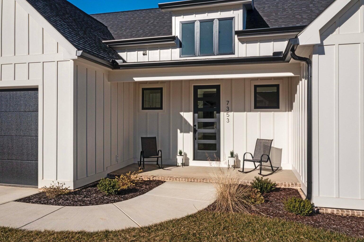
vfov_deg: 46.4
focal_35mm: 28
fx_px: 283
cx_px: 182
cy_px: 121
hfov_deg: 65.5
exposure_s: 1/160
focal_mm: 10.26
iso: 100
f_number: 11
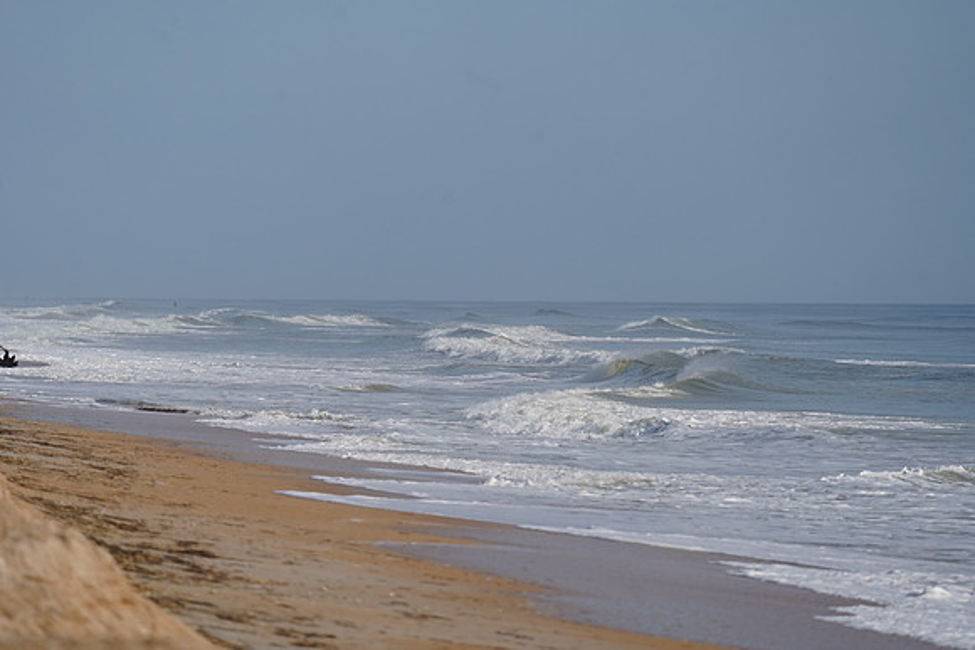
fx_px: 11540
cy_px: 325
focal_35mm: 426
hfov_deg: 4.8
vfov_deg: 3.2
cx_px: 488
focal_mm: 426
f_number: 6.3
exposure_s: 1/2000
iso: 250
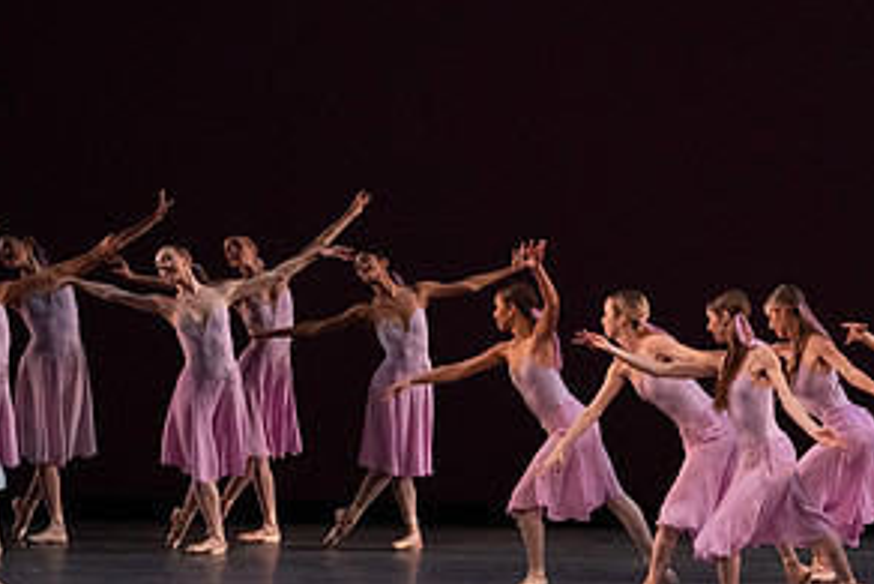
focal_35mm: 242
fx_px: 5878
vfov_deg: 5.7
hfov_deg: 8.5
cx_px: 805
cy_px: 193
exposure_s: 1/400
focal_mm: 122
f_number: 13
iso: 12800
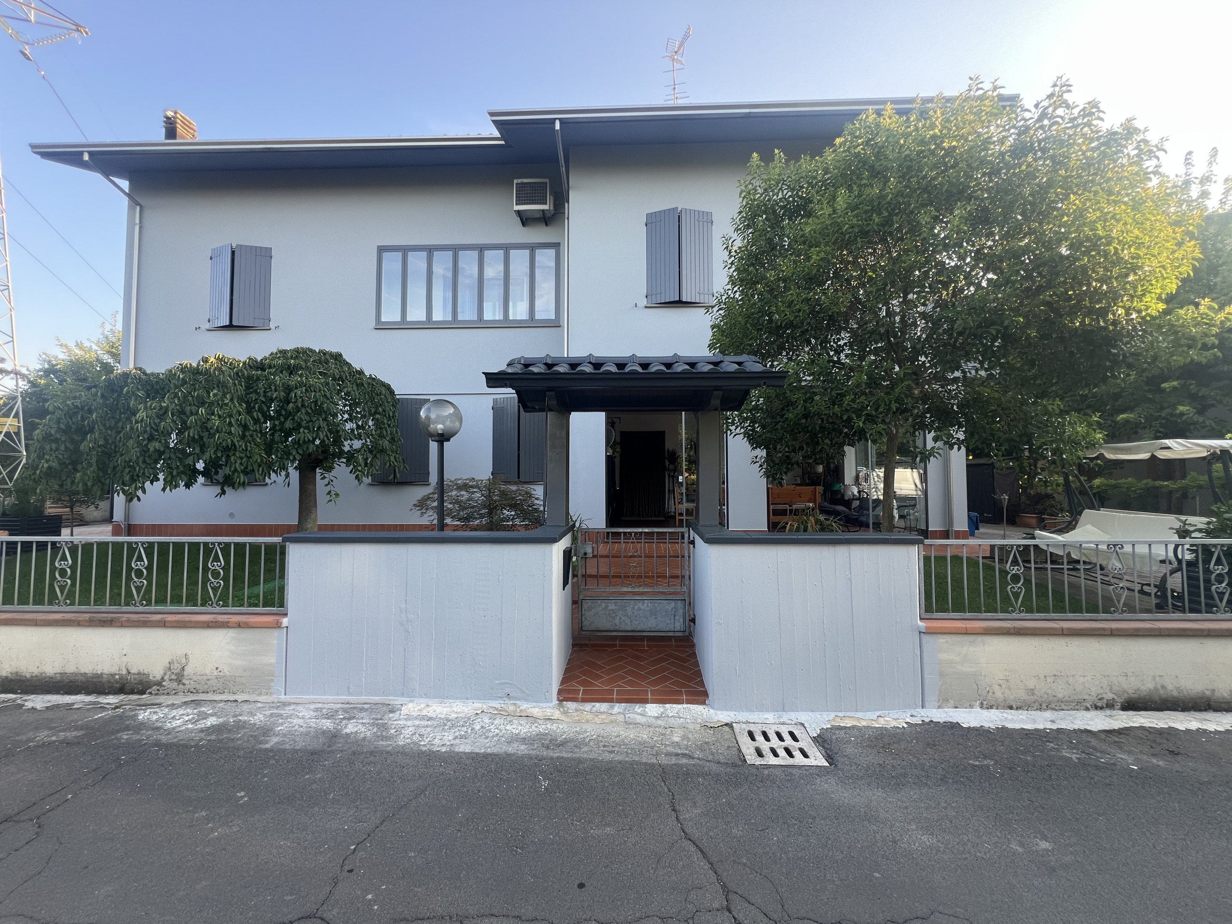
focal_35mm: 13
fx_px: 463
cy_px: 462
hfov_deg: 106.2
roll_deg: +0.4
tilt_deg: +1.6
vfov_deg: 89.9
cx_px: 616
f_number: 1.8
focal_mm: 1.57
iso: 40
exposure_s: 1/99
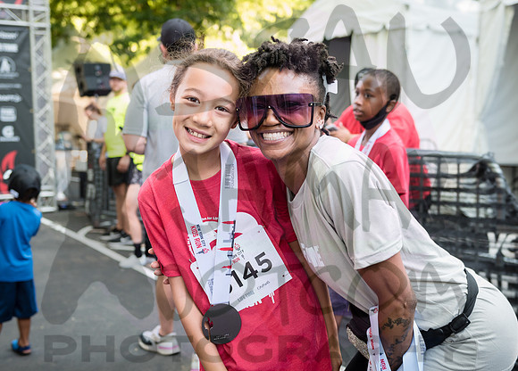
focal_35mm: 45
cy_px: 203
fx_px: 663
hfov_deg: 42.7
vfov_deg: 31.3
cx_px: 254
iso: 320
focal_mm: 36
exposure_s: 1/160
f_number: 3.5
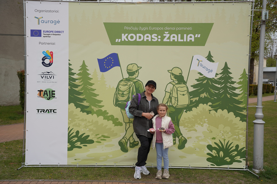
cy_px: 92
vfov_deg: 35.1
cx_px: 138
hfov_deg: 50.7
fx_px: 292
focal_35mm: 38
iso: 100
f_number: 4.5
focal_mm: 38
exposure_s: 1/400
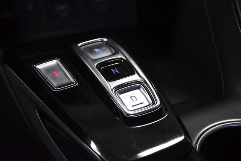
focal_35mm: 112
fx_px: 750
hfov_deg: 18.3
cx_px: 120
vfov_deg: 12.2
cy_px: 80
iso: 2500
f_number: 5
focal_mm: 75
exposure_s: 1/400
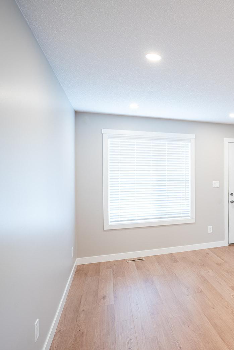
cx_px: 252
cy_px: 173
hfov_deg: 40.8
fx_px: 253
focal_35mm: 26
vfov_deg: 69.4
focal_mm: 17
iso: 100
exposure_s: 1/1.25
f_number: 8
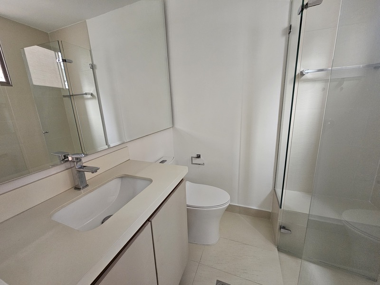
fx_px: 143
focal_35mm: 13
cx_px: 190
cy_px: 142
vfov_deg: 89.9
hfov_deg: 106.2
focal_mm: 2.2
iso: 250
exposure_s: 1/60
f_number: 2.2
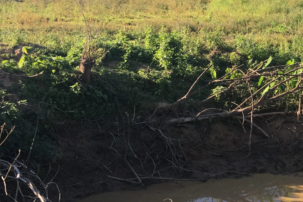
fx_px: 598
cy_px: 134
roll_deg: -1.5
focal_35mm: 71
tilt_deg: -16.7
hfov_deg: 26.5
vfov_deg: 19.1
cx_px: 320
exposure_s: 1/416
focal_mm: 4.15
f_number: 2.2
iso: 25
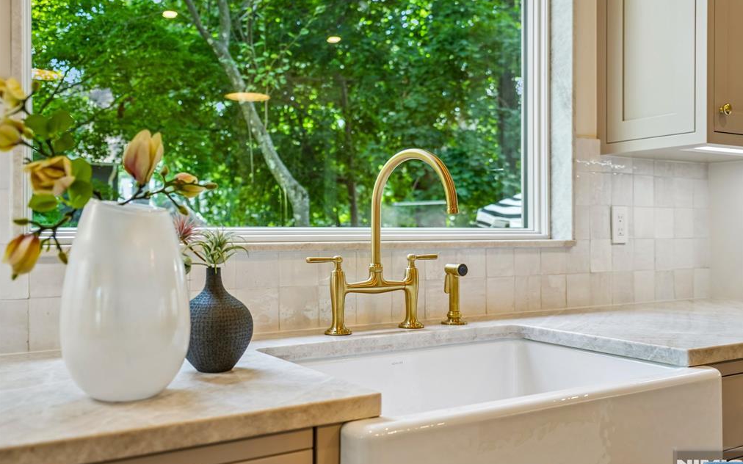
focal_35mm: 33
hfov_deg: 58.2
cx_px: 372
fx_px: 668
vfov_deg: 38.3
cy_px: 232
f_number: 4
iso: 400
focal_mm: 32
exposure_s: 1/125
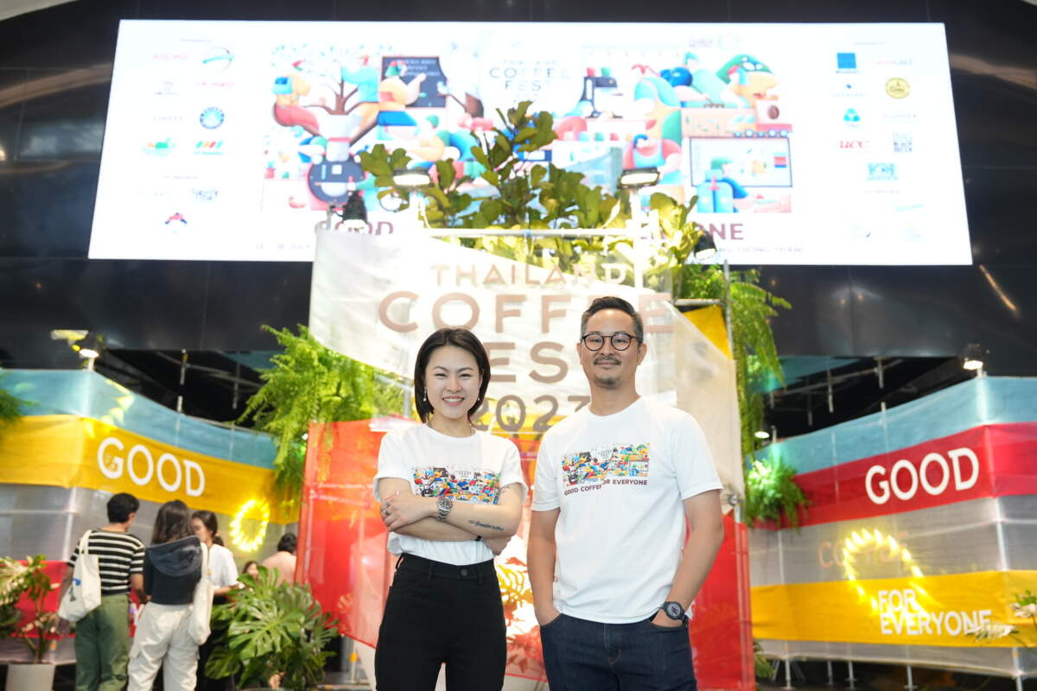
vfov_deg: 38.9
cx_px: 518
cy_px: 346
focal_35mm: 34
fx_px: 979
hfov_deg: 55.8
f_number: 2.8
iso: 1250
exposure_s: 1/125
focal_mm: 34
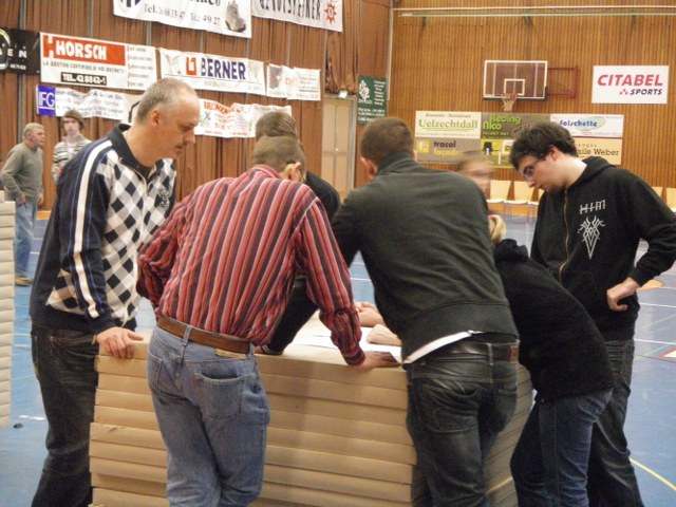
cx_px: 338
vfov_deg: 19.1
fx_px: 1504
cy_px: 254
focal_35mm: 77
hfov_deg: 25.3
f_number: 4.8
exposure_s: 1/20
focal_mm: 13.7
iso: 800
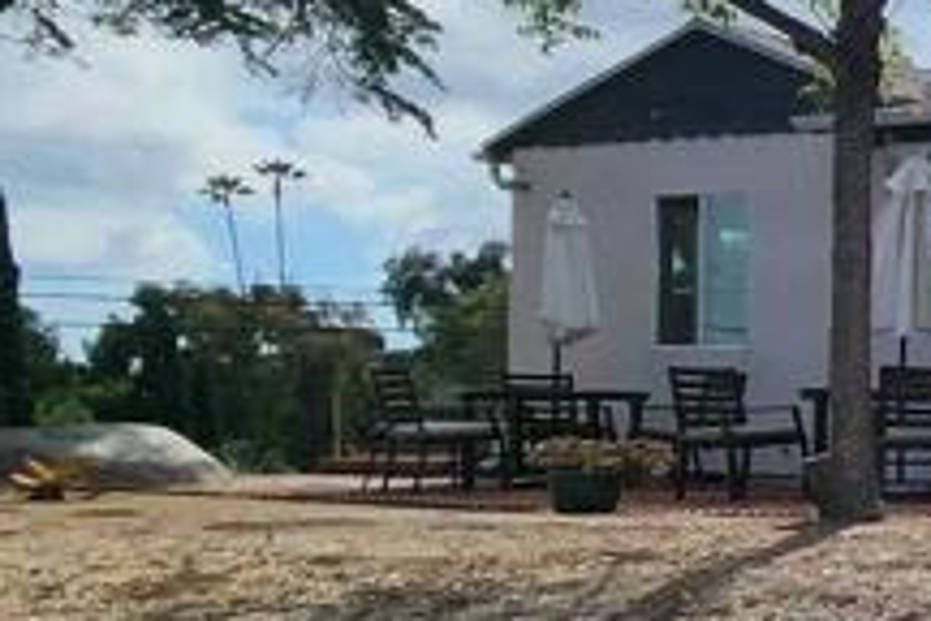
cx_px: 2099
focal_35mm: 64
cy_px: 466
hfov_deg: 16.5
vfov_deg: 21.1
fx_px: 1655
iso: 50
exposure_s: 1/5335
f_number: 2.2
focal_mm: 2.2
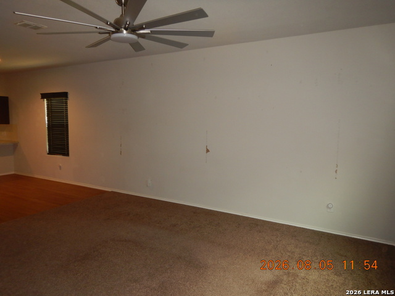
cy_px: 148
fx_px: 274
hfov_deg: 71.6
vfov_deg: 56.8
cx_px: 198
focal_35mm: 24
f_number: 2.8
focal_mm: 4.3
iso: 200
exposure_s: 1/30
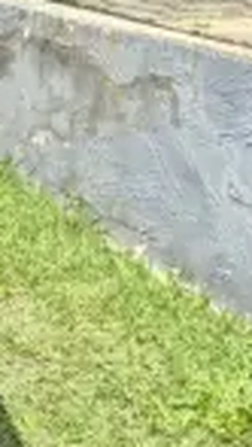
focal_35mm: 102
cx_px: -641
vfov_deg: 20.4
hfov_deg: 8.5
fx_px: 1208
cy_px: 30
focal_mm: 5.4
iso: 25
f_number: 1.8
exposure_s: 1/888
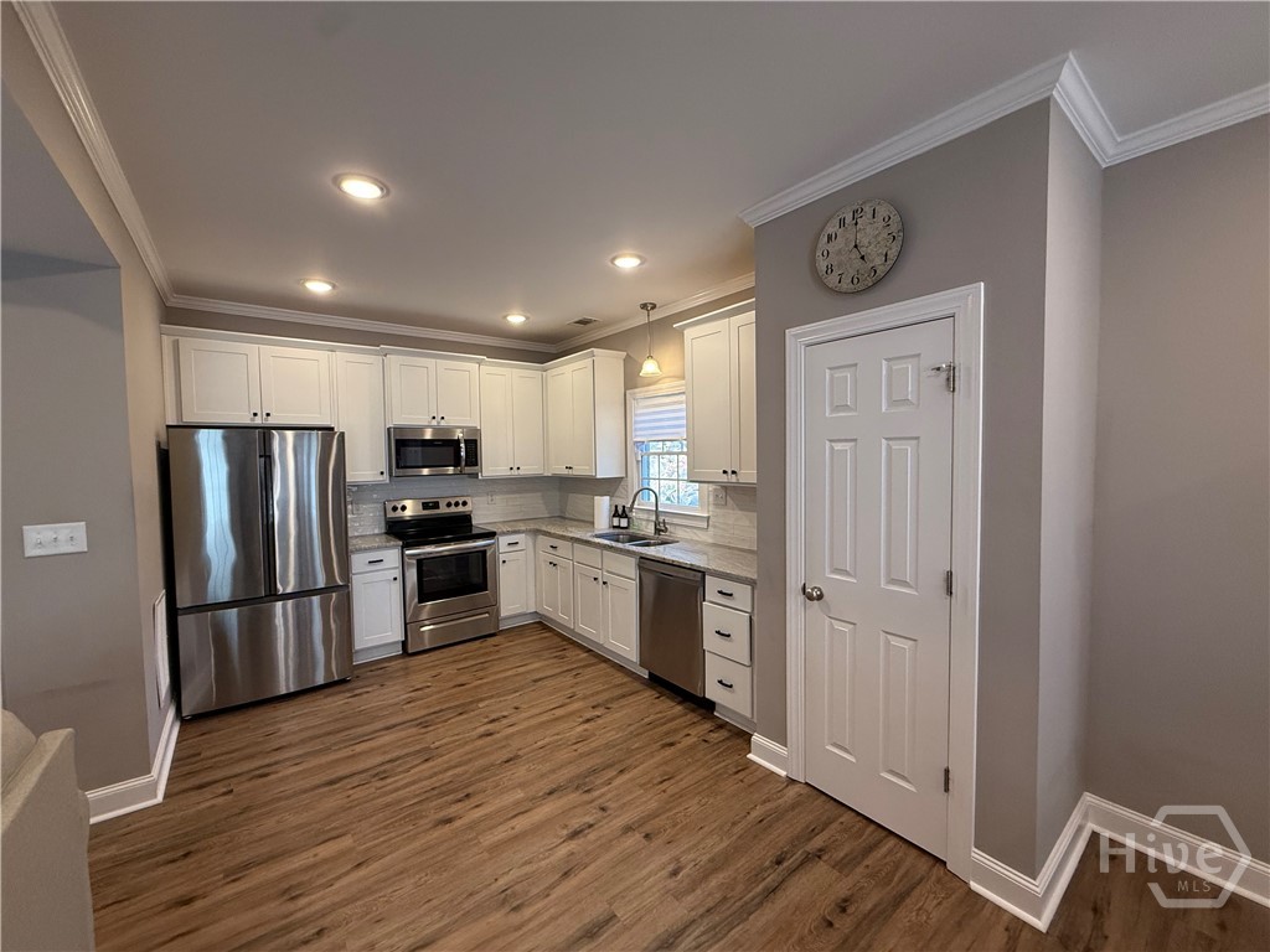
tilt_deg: -2.7
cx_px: 635
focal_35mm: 14
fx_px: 514
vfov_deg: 85.7
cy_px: 476
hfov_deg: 102.1
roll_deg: +0.9
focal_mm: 2.22
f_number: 2.2
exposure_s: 1/120
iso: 250
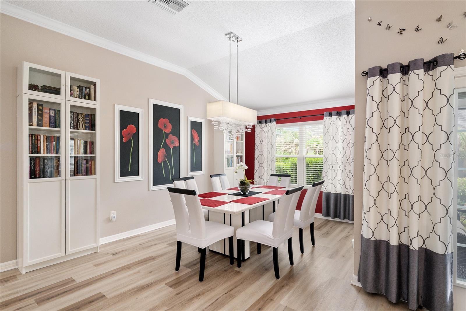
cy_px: 156
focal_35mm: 18
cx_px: 233
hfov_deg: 90.0
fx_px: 233
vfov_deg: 67.4
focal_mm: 18
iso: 400
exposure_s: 1/15
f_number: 8
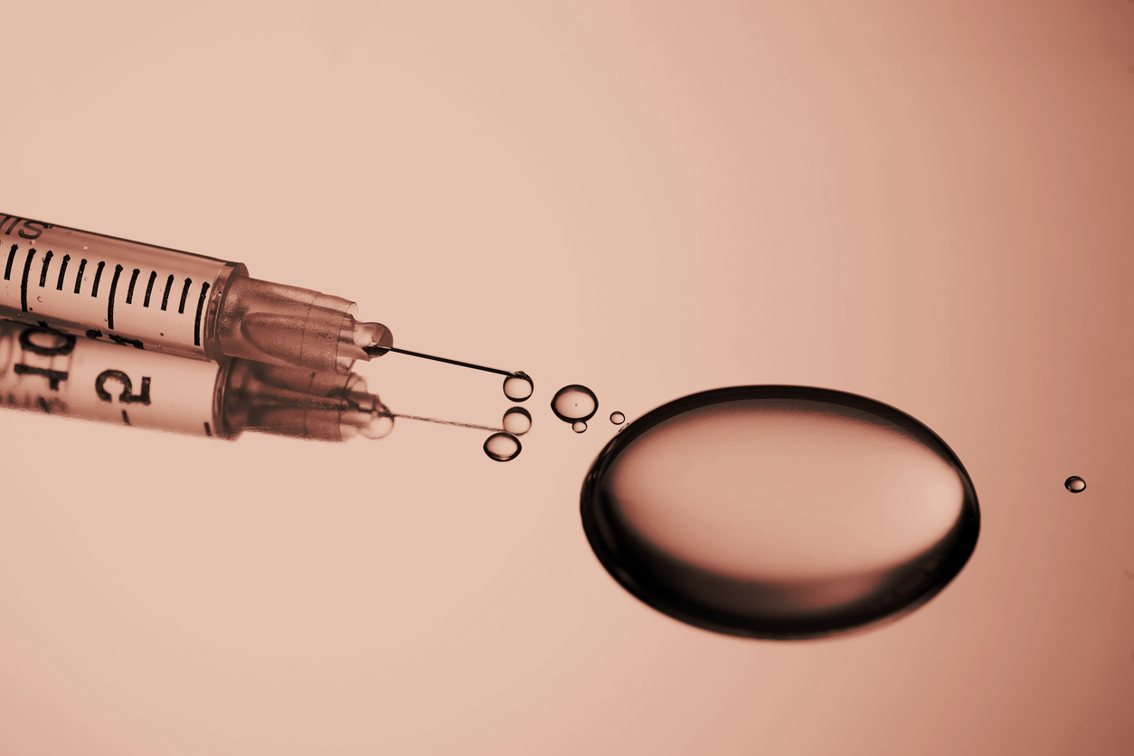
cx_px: 567
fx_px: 1575
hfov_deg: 39.6
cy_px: 378
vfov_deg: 27.0
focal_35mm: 50
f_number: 7.1
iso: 800
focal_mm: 50
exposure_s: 1/400
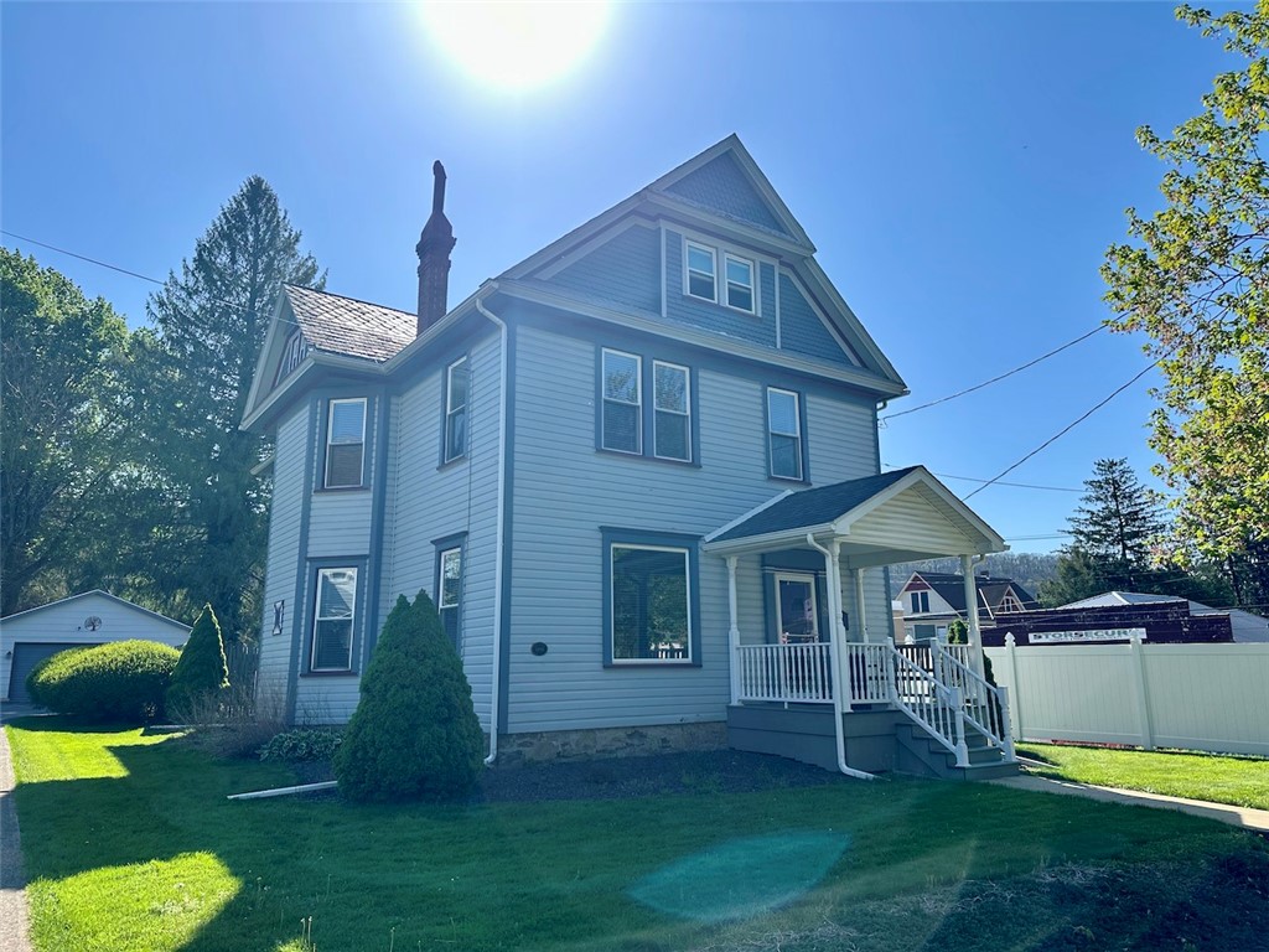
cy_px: 476
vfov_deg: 56.8
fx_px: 880
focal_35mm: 24
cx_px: 634
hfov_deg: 71.6
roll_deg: +1.0
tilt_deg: +14.3
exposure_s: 1/1949
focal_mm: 6.86
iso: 80
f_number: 1.78
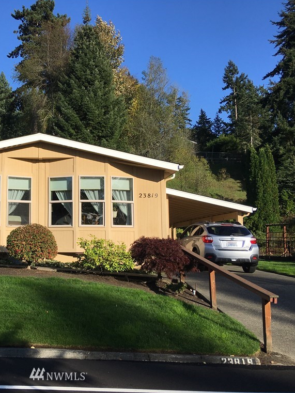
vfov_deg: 47.9
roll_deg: +0.5
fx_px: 443
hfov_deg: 35.6
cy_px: 195
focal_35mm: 39
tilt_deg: +7.1
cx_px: 58
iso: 25
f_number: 2.2
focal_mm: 4.15
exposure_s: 1/1637
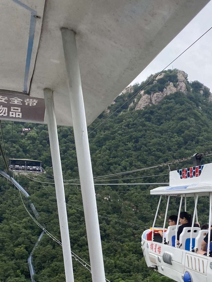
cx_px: 165
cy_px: 225
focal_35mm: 48
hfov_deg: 29.7
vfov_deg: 38.2
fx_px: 392
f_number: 1.8
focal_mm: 4.25
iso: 32
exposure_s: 1/973
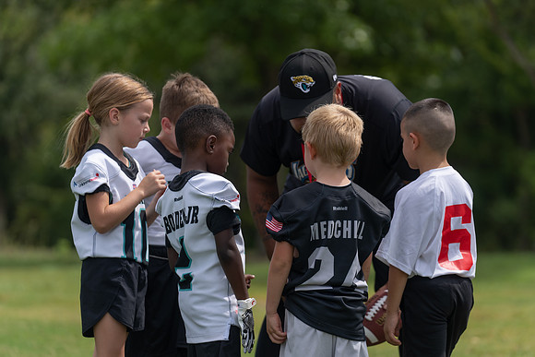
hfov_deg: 10.3
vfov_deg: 6.9
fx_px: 2973
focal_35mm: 200
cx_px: 268
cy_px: 178
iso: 100
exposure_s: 1/1250
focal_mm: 200
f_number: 4
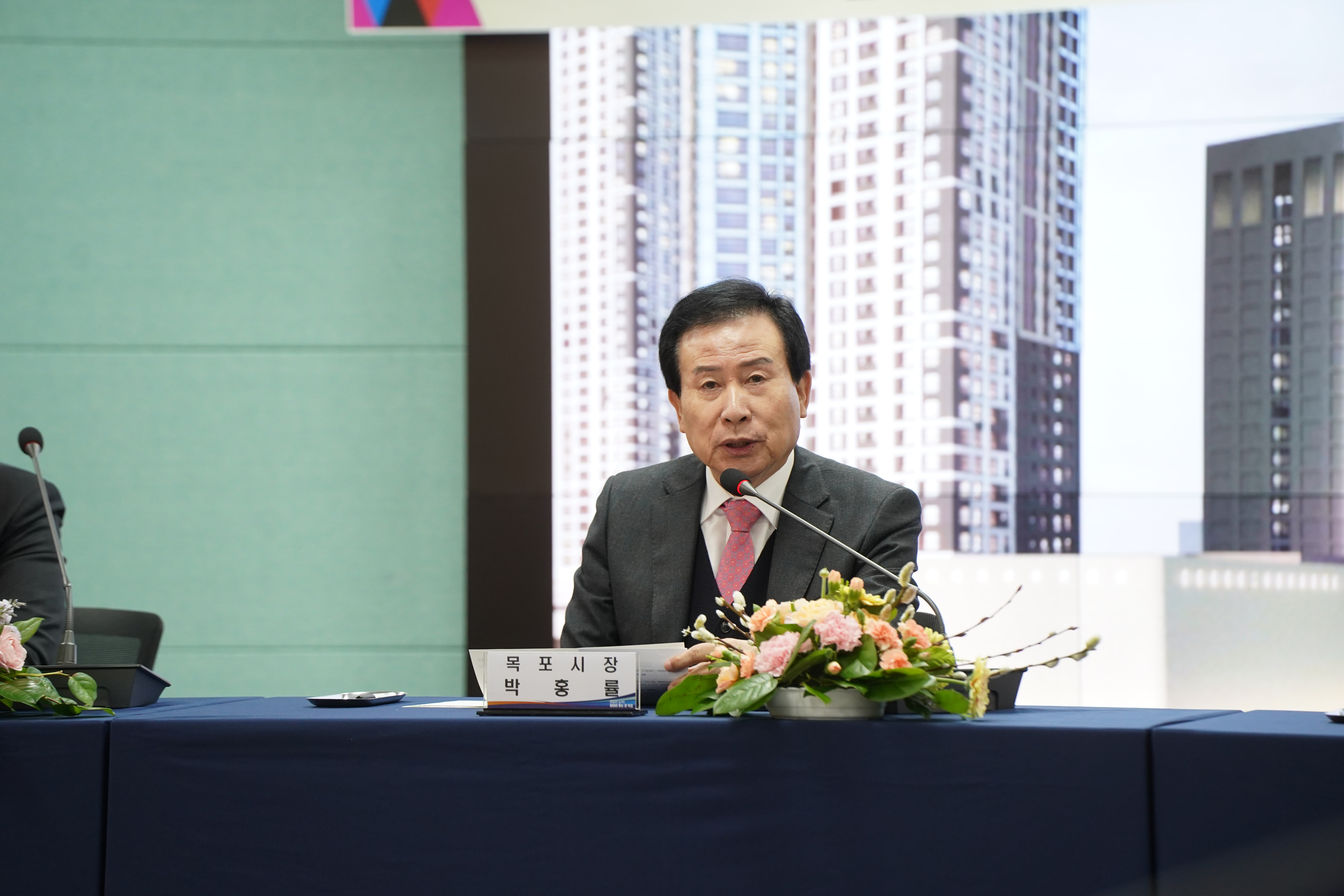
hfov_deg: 11.4
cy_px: 448
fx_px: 6719
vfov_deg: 7.6
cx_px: 672
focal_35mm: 180
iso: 1600
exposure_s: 1/160
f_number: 4.5
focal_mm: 180
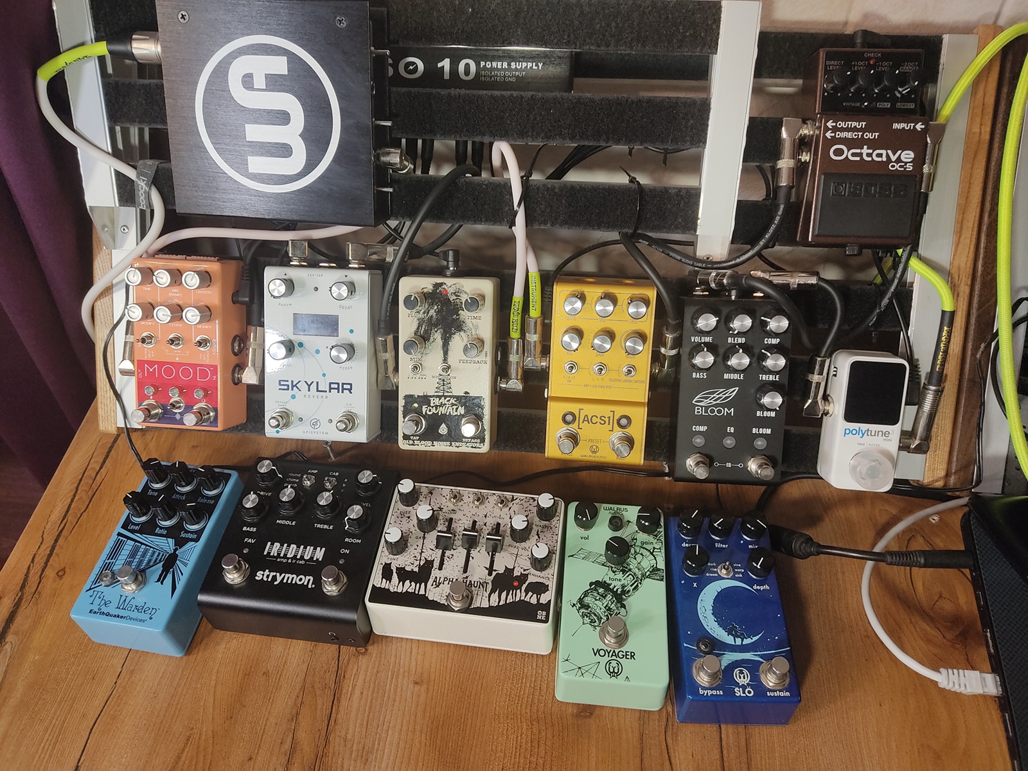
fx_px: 772
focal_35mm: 26
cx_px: 514
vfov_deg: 53.1
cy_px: 386
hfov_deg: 67.3
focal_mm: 4.74
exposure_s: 1/33
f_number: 1.79
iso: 132
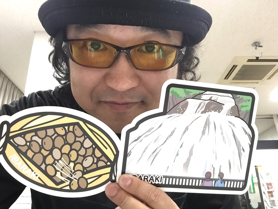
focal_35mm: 31
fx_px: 249
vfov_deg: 45.4
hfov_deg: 58.4
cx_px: 139
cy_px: 104
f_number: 2.2
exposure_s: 1/30
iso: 100
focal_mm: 2.65
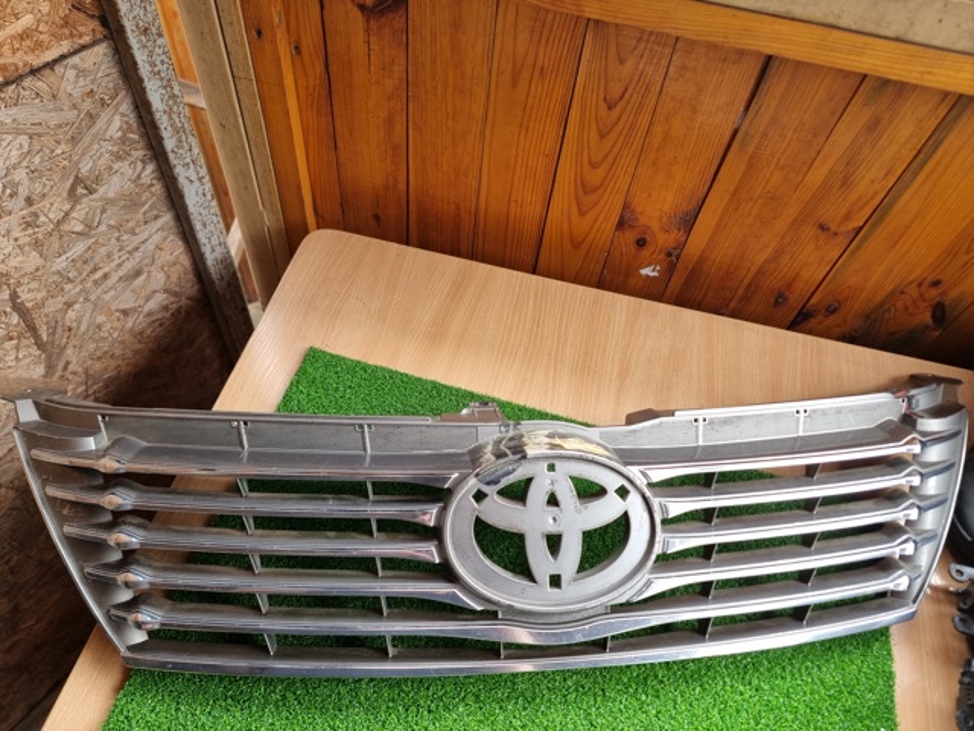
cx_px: 487
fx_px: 675
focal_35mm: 24
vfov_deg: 56.8
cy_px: 366
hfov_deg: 71.6
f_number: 1.8
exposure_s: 1/100
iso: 50
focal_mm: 6.7
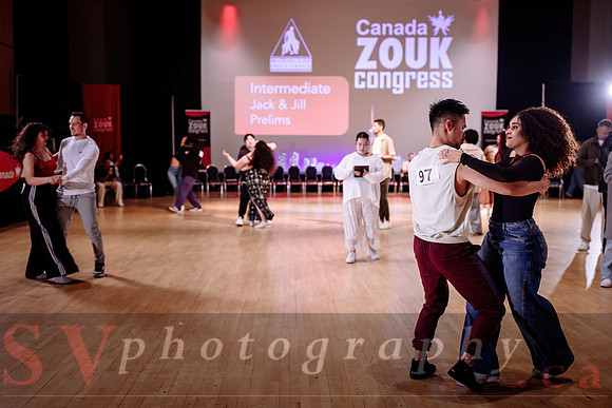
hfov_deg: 49.3
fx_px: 666
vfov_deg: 34.1
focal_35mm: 39
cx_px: 278
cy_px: 192
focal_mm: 34
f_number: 2
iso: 1600
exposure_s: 1/320
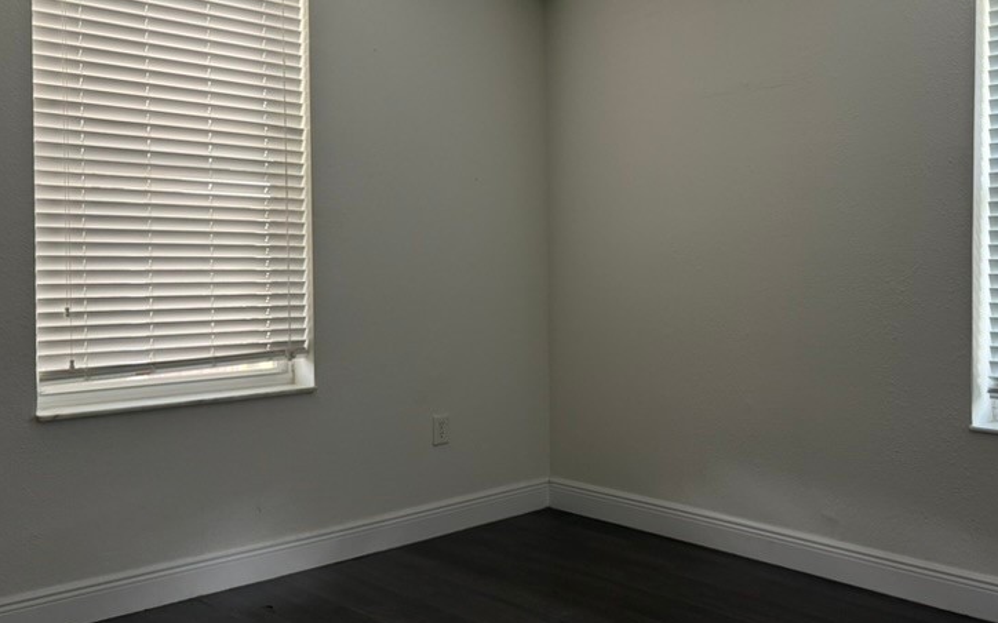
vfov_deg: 35.3
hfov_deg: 53.2
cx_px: 649
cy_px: 276
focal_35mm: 36
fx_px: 979
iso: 200
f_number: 1.78
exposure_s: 1/64
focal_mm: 6.76
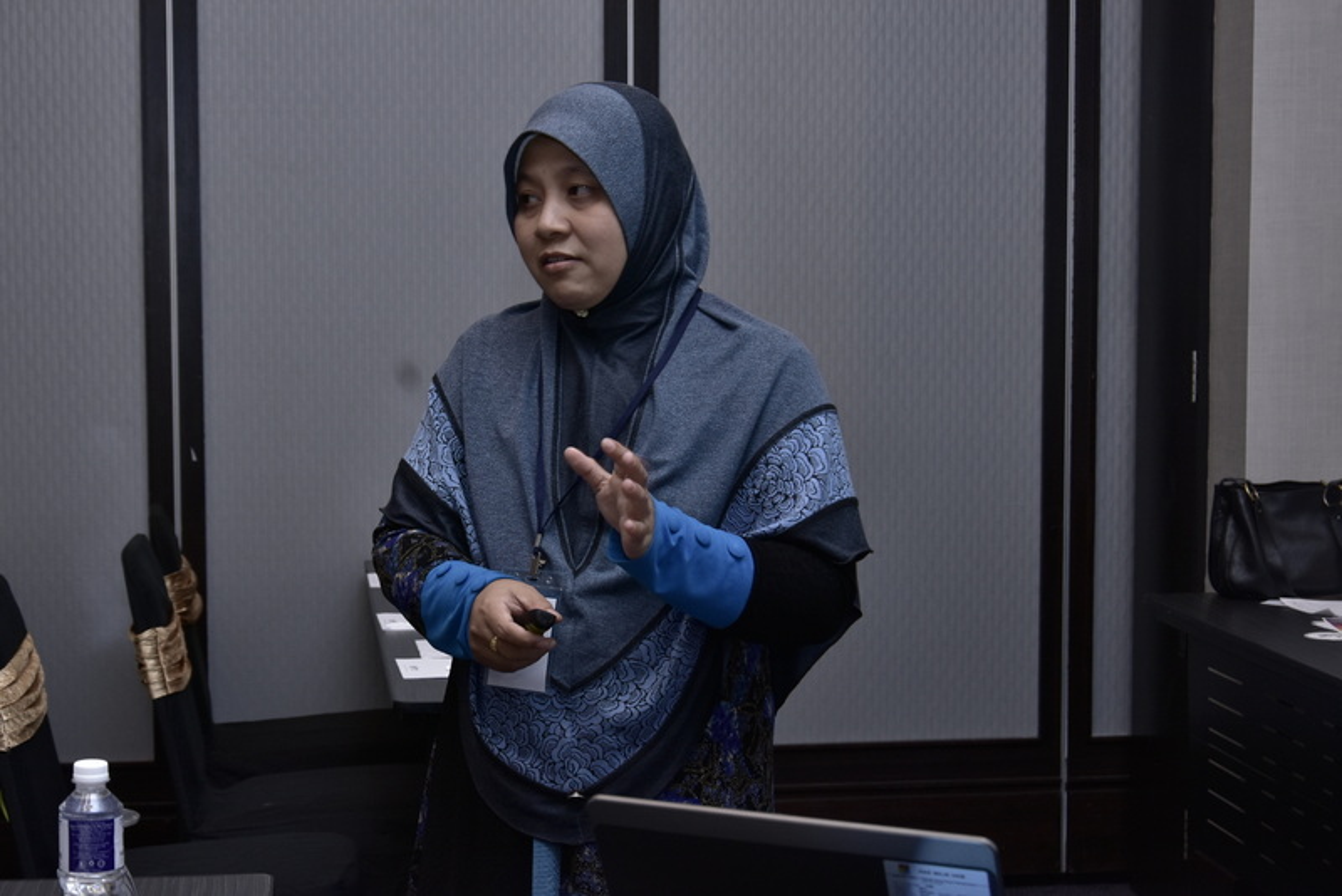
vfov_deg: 20.2
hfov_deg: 29.9
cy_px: 448
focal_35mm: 68
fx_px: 2517
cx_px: 671
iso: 320
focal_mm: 45
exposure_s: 1/50
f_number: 6.3
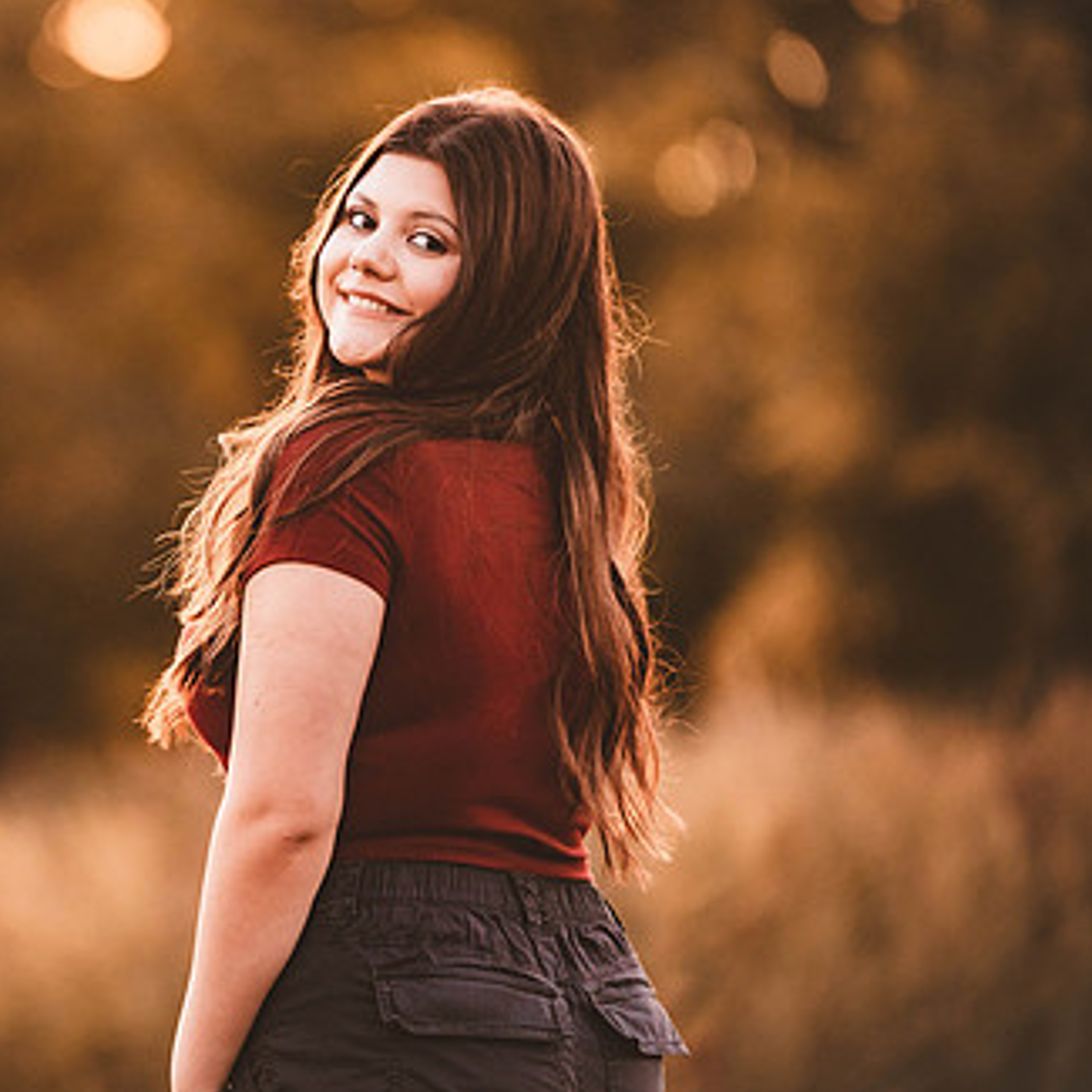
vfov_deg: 5.8
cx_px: 151
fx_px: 10814
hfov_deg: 5.8
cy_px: 449
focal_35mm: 303
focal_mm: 200
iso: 640
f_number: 2.8
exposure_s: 1/125
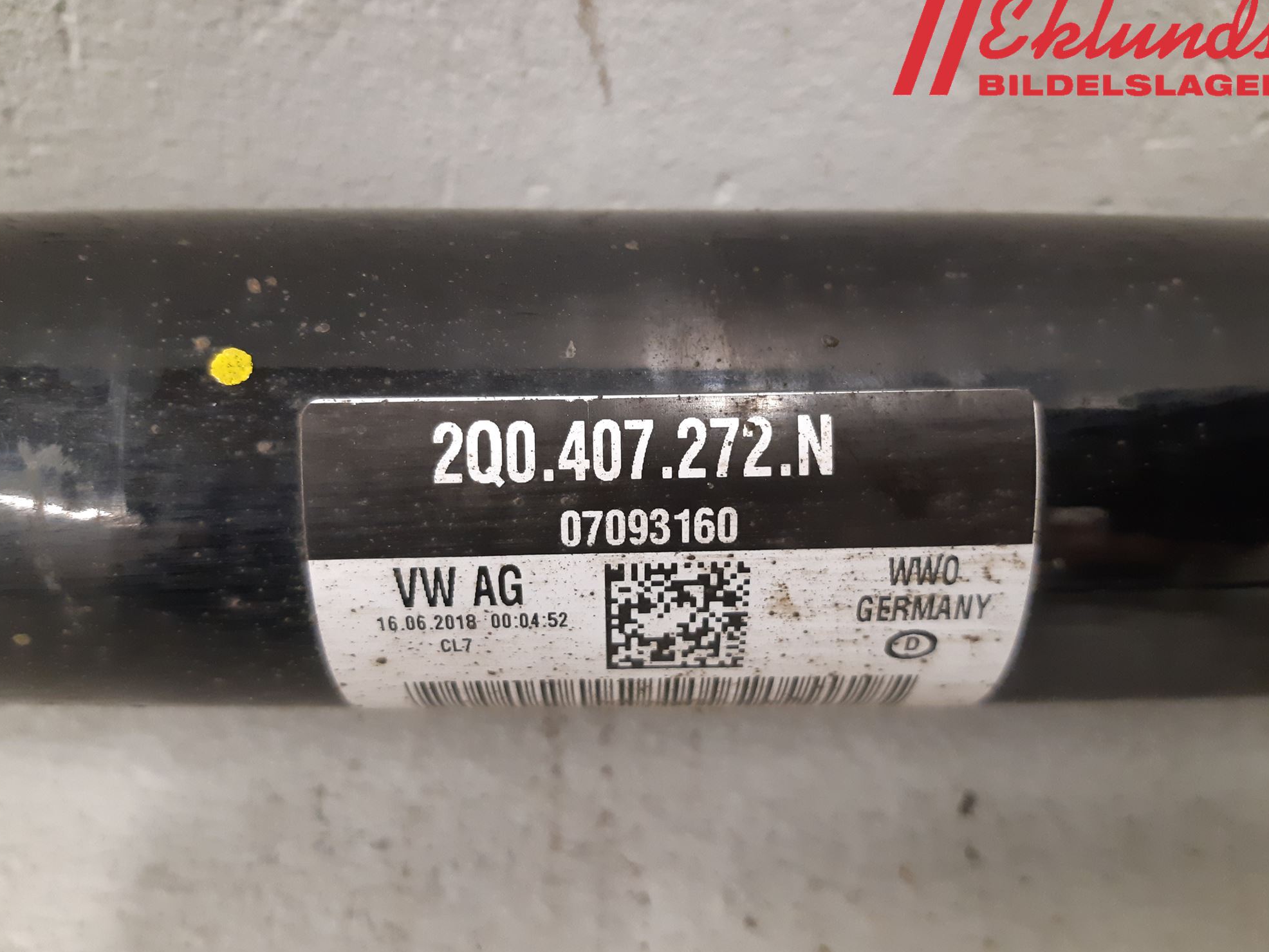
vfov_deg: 51.4
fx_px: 990
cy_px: 481
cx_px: 629
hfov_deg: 65.3
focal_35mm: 27
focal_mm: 3.93
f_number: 1.7
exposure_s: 1/33
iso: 250
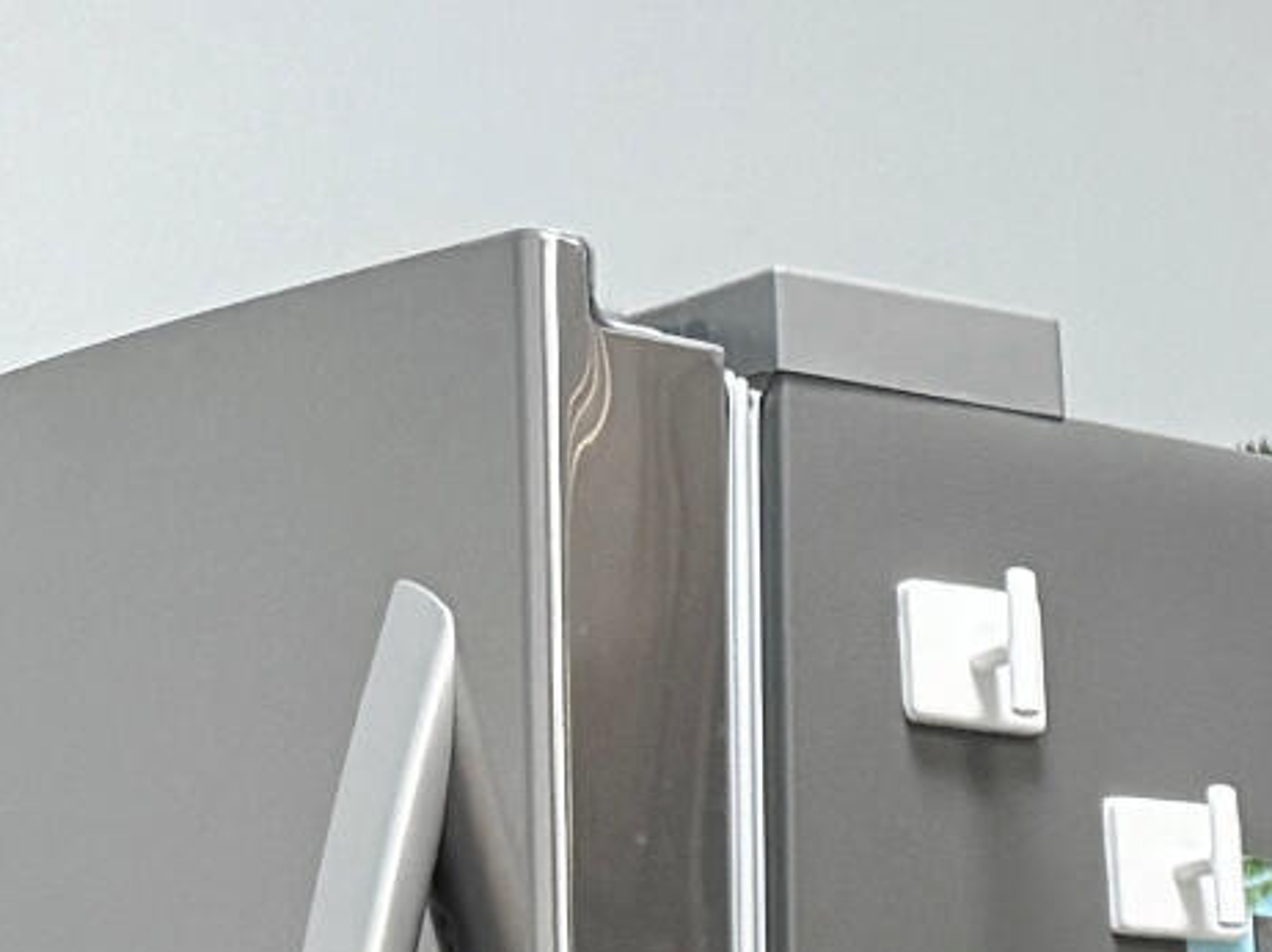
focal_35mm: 156
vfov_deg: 8.7
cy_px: 2259
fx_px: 5729
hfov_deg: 9.9
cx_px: 3687
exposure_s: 1/120
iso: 200
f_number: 1.78
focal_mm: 6.76
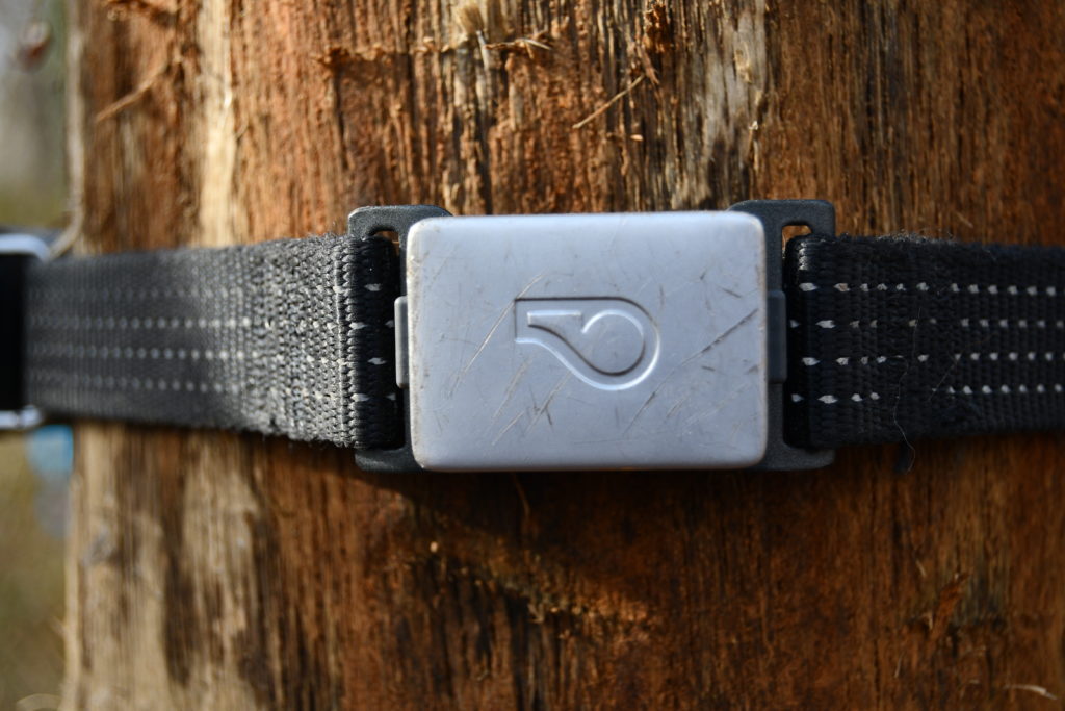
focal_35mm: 75
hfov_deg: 27.0
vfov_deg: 18.2
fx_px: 2219
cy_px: 356
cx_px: 532
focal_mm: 50
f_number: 5.6
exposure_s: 1/250
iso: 280
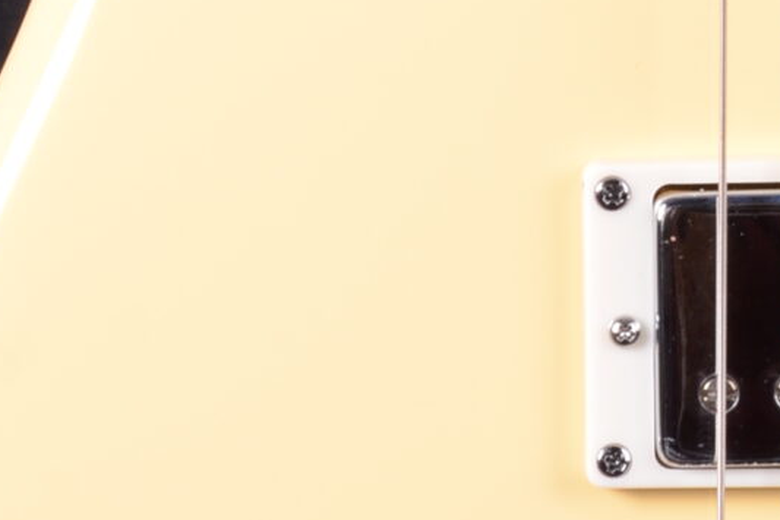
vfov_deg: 4.5
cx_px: 893
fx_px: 6541
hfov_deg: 6.8
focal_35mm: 302
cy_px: -67
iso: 200
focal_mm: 42
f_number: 13
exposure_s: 1/200
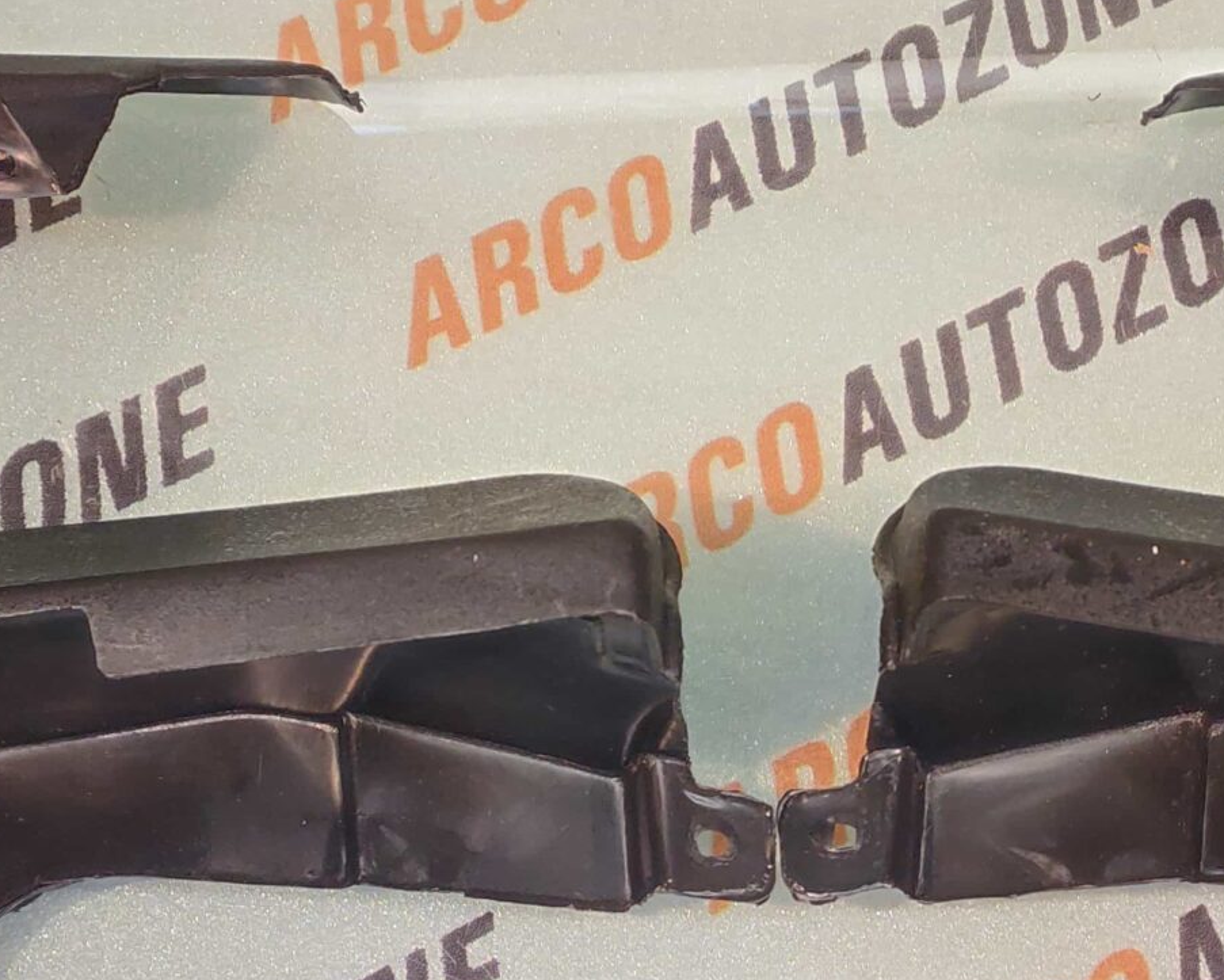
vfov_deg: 31.6
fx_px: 1703
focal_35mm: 47
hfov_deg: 39.2
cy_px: 708
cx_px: 786
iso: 951
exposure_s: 1/33
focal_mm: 4.74
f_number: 1.79
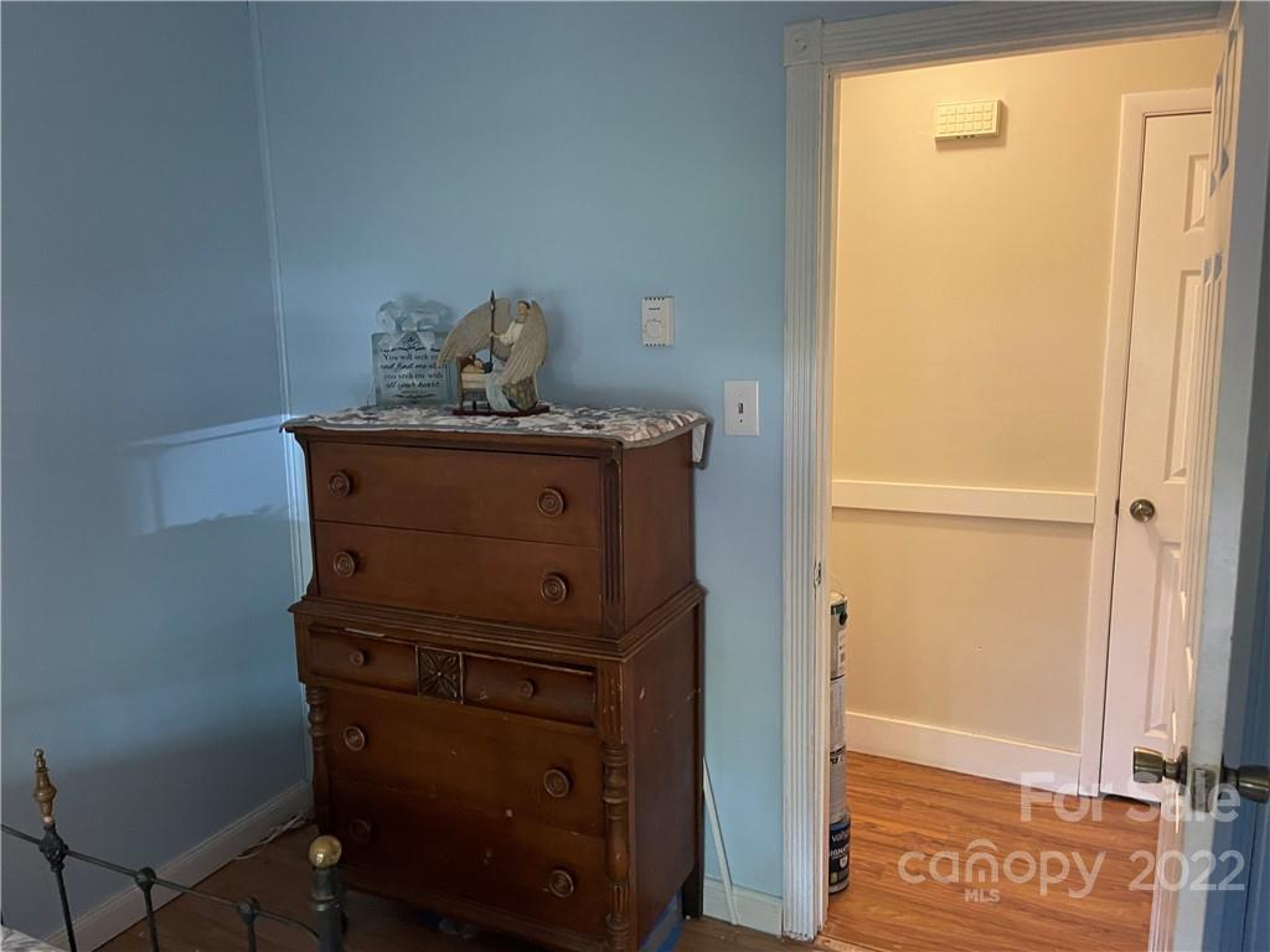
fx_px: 954
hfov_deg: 67.3
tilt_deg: -9.5
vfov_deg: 53.1
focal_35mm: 26
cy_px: 476
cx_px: 635
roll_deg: +0.7
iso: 500
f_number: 1.6
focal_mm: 5.1
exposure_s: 1/60
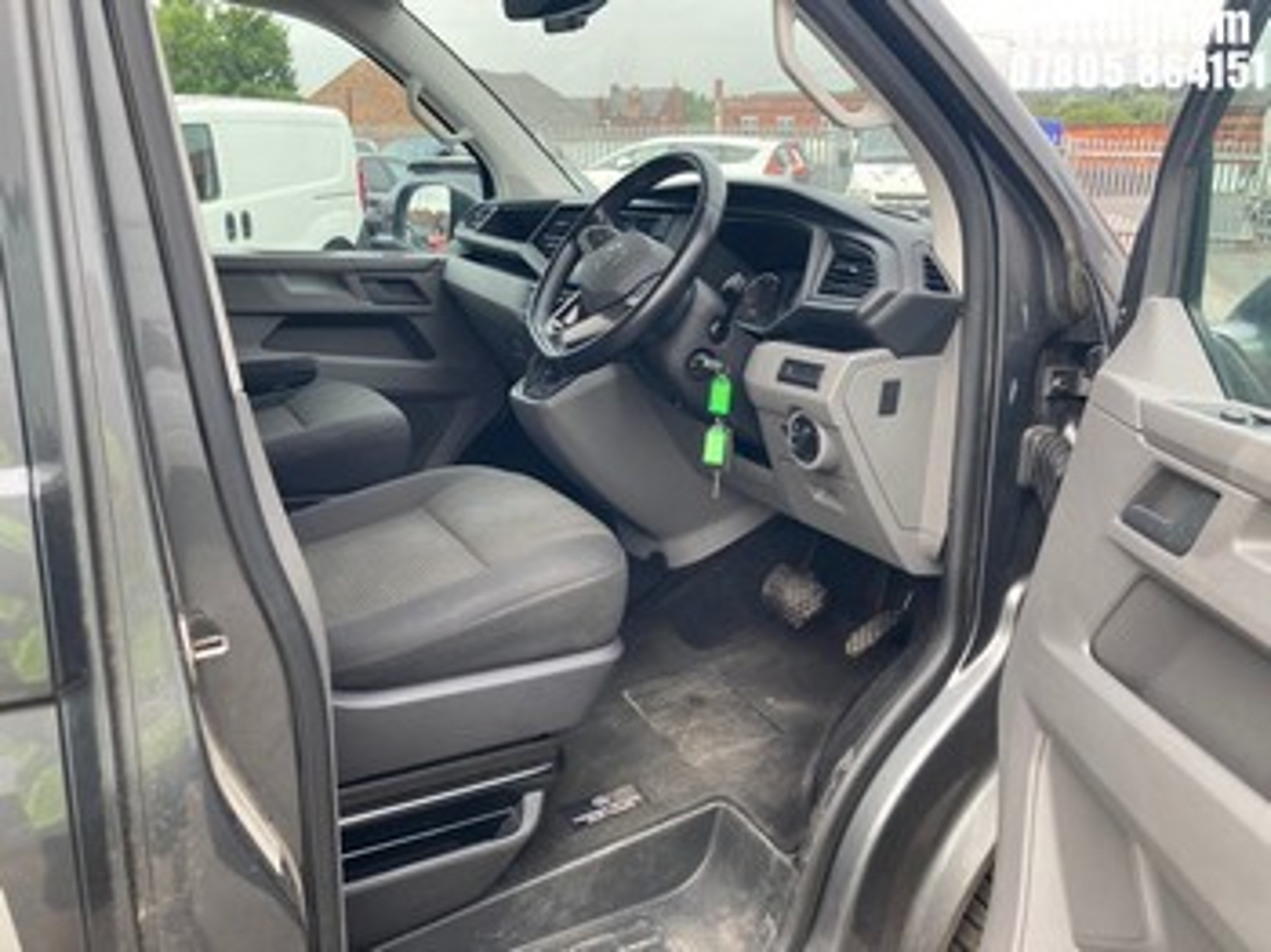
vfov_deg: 49.7
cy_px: 476
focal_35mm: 28
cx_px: 636
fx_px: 1027
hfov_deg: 63.5
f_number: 1.8
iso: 32
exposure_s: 1/121
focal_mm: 3.99
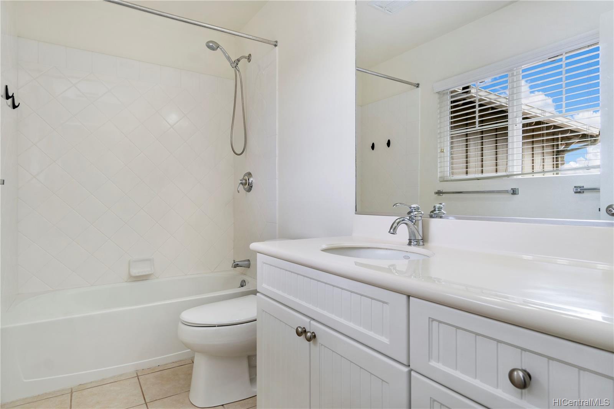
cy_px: 204
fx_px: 332
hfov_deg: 85.4
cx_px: 307
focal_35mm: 20
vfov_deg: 63.2
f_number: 8
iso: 160
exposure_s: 1/60
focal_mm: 13
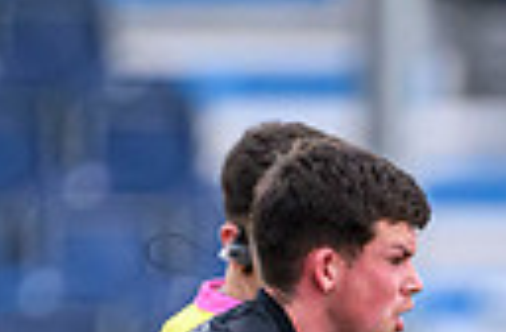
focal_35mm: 2732
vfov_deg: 0.5
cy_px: 977
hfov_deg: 0.8
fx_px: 38213
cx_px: 1039
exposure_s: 1/1250
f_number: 2.8
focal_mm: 400
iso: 3200
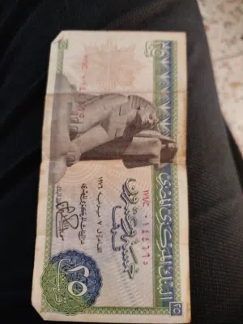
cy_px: 162
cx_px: 122
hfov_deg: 81.7
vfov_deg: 98.2
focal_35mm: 15
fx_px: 140
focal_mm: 5.31
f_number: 1.7
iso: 1250
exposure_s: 1/17
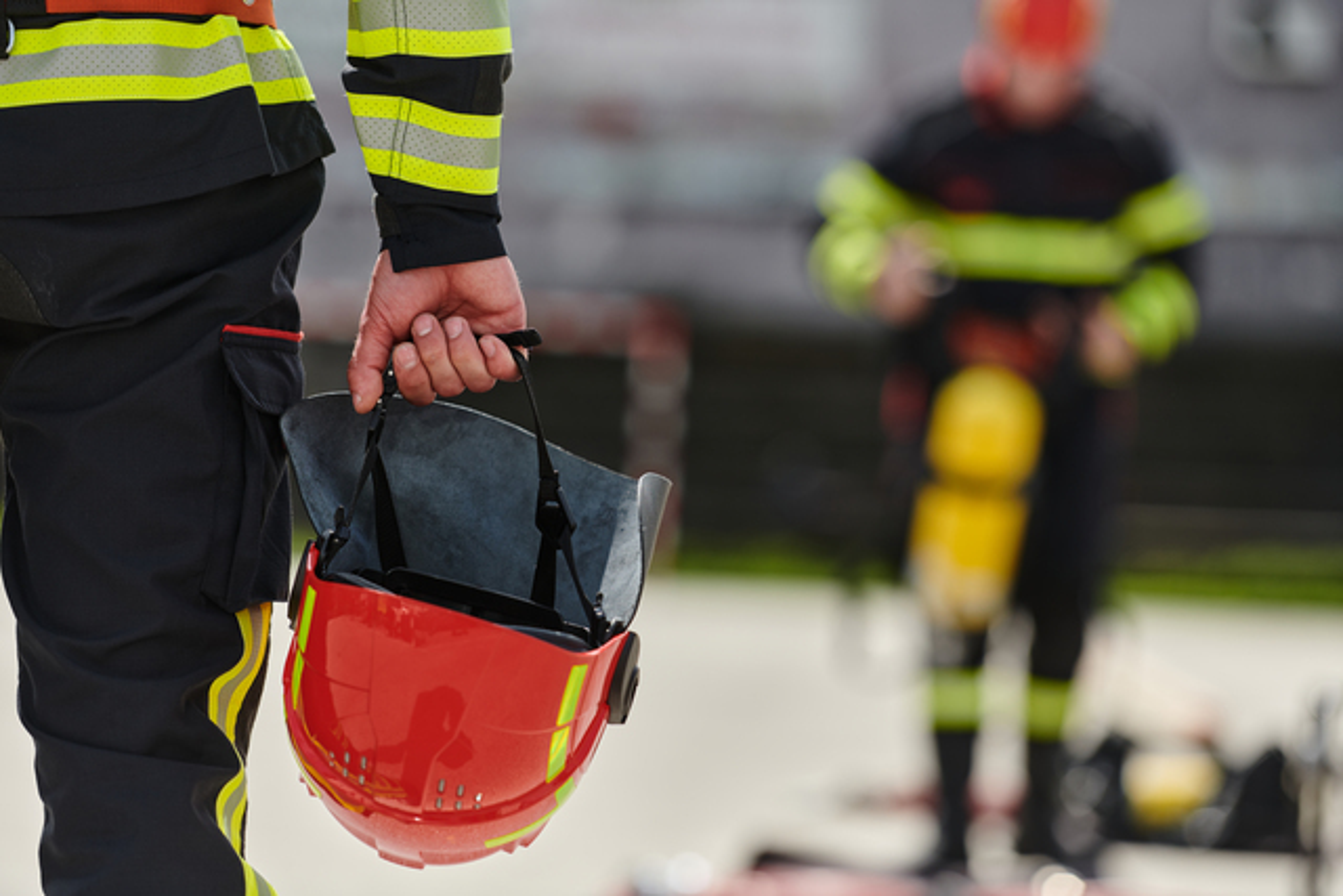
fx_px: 5783
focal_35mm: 155
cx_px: 672
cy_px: 448
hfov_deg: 13.2
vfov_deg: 8.9
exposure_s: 1/1250
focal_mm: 155
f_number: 3.2
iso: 100
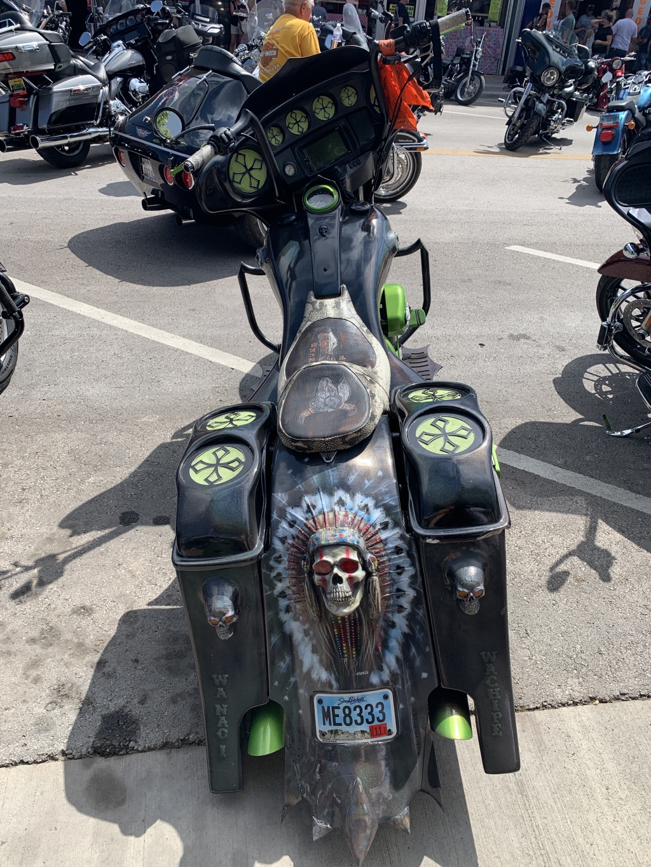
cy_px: 434
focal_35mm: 26
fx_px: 652
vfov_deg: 67.3
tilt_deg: -31.5
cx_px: 326
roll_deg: -3.9
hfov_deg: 53.1
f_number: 1.8
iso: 25
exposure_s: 1/1812
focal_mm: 4.25
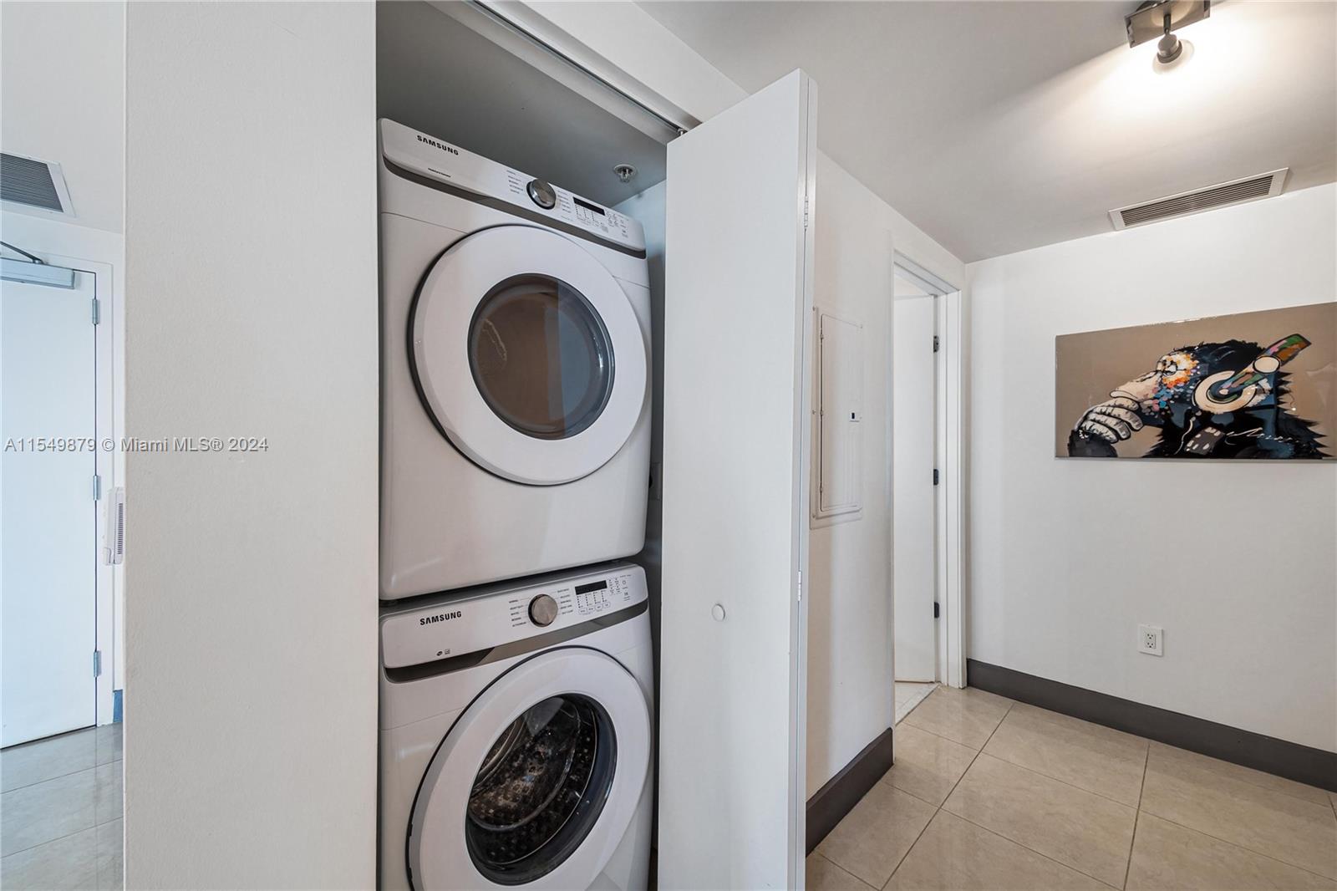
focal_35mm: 14
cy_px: 446
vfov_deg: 81.2
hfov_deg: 104.3
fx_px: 520
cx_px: 668
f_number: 7.1
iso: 80
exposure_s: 1/2
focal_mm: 7
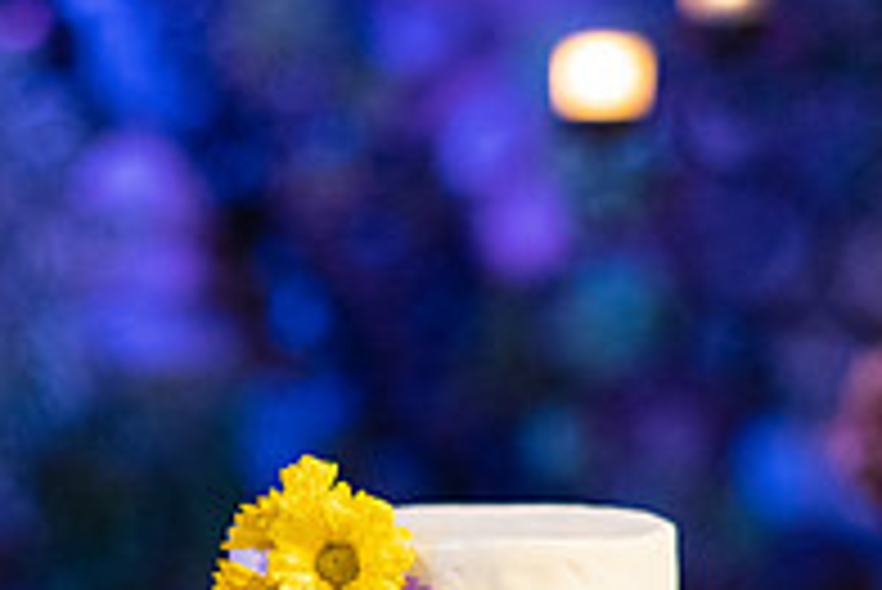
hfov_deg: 12.6
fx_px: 3996
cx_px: 468
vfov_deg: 8.3
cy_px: 817
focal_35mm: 163
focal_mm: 55
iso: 2500
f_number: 2
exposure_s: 1/100
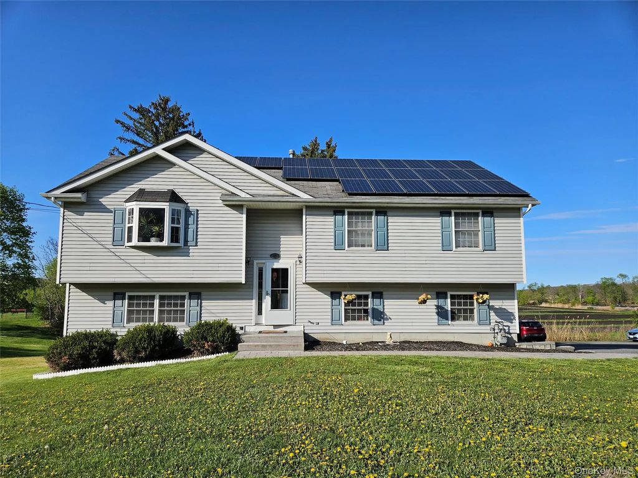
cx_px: 319
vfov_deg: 58.9
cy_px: 239
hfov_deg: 73.9
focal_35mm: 23
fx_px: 424
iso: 25
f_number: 1.8
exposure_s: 1/2635
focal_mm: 5.4
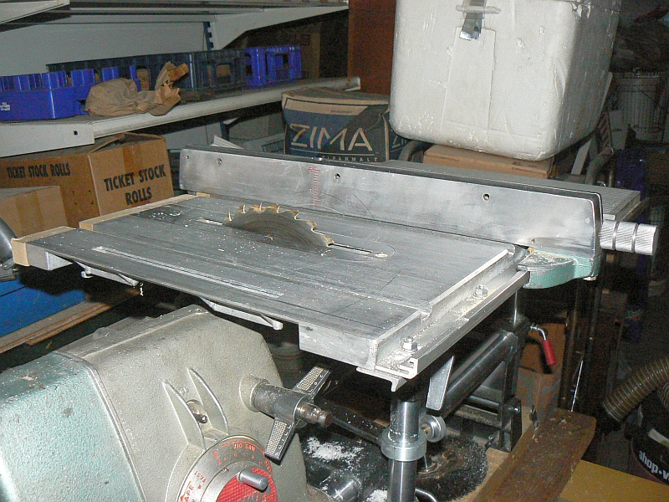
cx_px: 334
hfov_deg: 51.4
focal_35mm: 36
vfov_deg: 39.7
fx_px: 696
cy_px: 251
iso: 400
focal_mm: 6
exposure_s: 1/30
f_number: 2.8
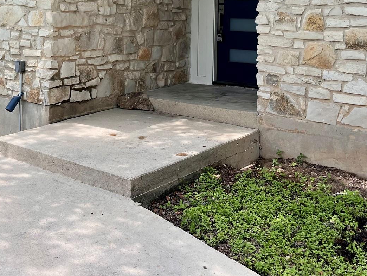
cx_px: 119
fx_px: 541
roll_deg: +0.0
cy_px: 6
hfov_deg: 37.0
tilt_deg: -0.5
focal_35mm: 51
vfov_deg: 27.1
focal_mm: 5.1
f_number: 1.6
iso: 50
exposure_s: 1/1028
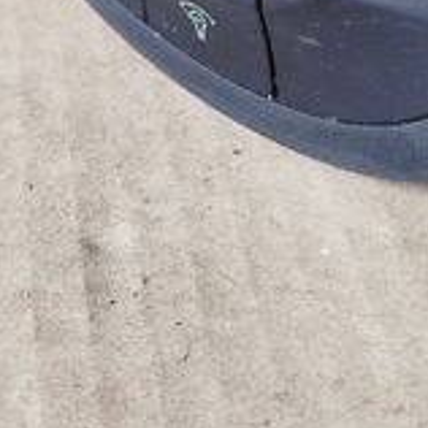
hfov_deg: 20.2
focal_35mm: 86
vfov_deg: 19.1
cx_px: 233
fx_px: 1203
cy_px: -79
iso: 250
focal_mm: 5.31
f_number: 1.7
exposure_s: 1/33
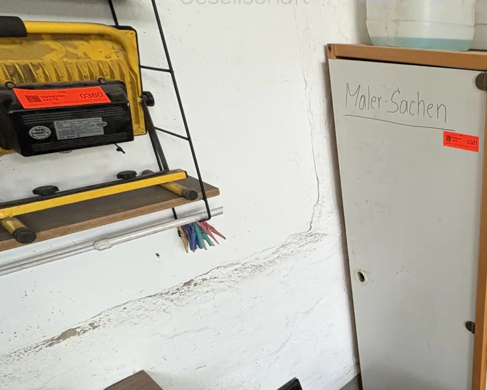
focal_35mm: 28
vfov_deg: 51.3
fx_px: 404
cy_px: 227
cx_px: 473
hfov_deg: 51.5
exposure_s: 1/64
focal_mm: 2.22
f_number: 2.2
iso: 250
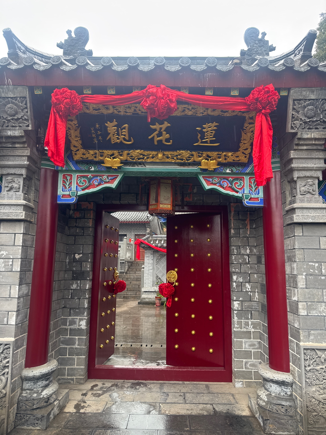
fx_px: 301
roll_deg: -1.6
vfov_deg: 71.6
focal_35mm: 24
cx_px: 163
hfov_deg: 56.8
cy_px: 218
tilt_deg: +9.5
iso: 100
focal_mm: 6.76
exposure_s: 1/121
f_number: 1.78
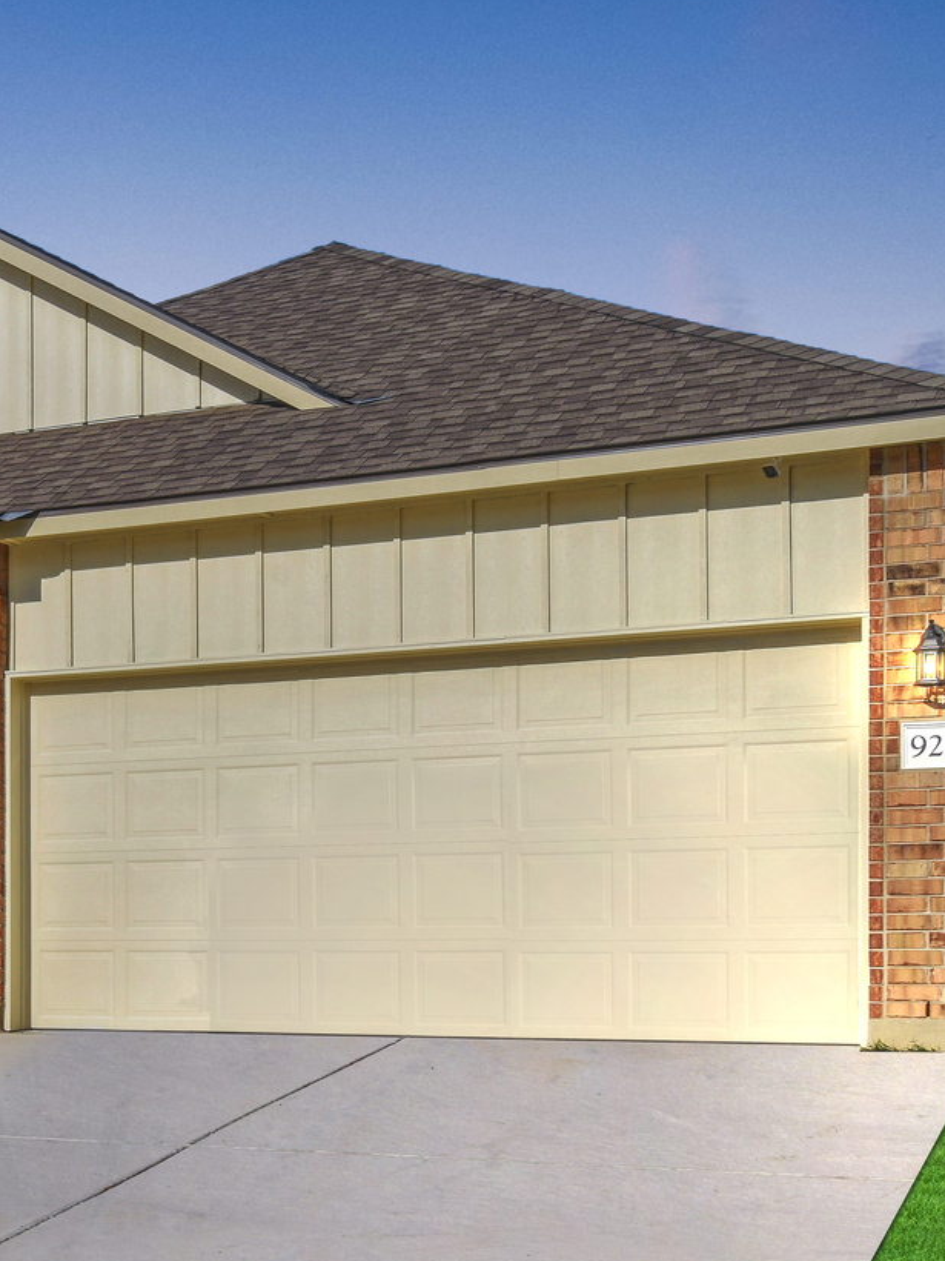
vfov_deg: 33.6
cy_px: 810
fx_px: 2075
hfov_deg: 24.6
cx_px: 14
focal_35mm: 57
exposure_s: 1/200
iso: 100
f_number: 16
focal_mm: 20
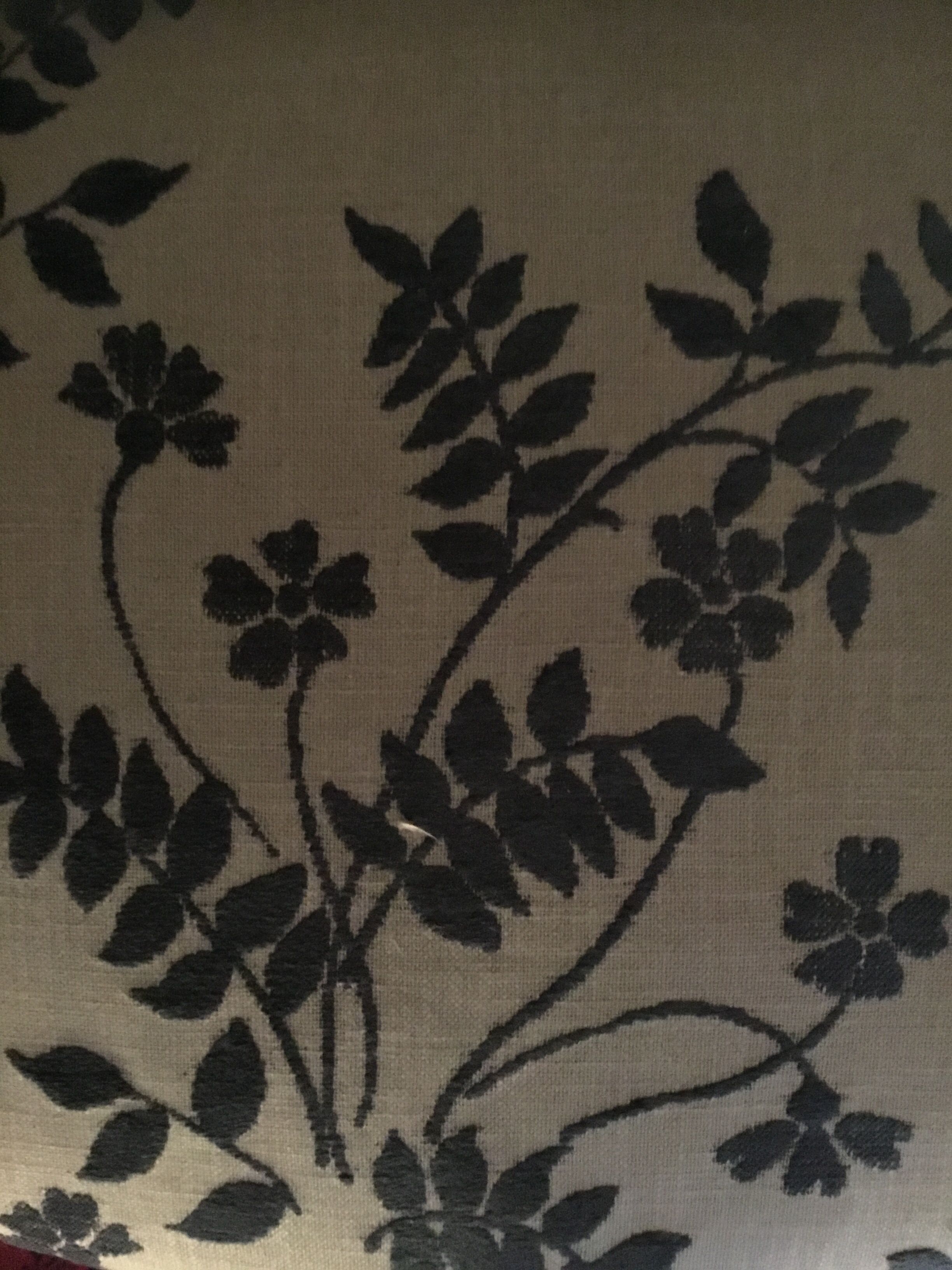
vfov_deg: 58.4
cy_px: 635
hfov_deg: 45.4
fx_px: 1137
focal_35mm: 31
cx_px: 476
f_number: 2.4
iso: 800
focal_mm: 3.3
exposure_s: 1/17
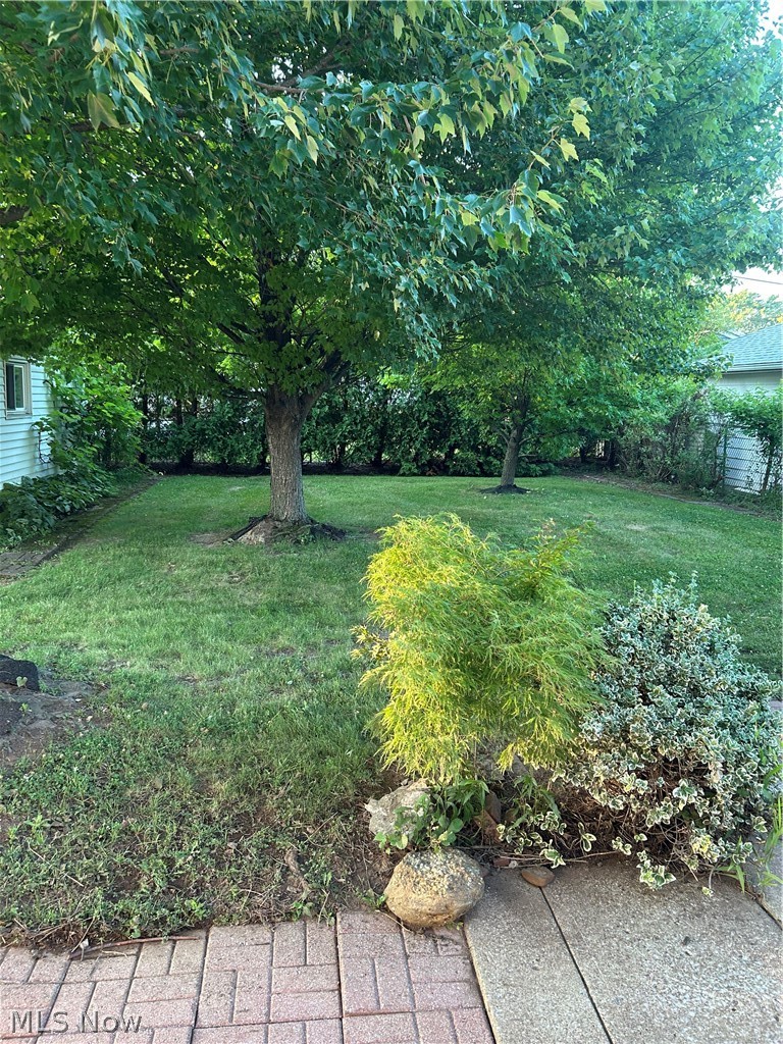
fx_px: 784
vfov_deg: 67.3
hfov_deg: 53.1
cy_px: 522
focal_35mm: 26
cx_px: 392
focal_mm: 5.7
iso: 100
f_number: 1.5
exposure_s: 1/121
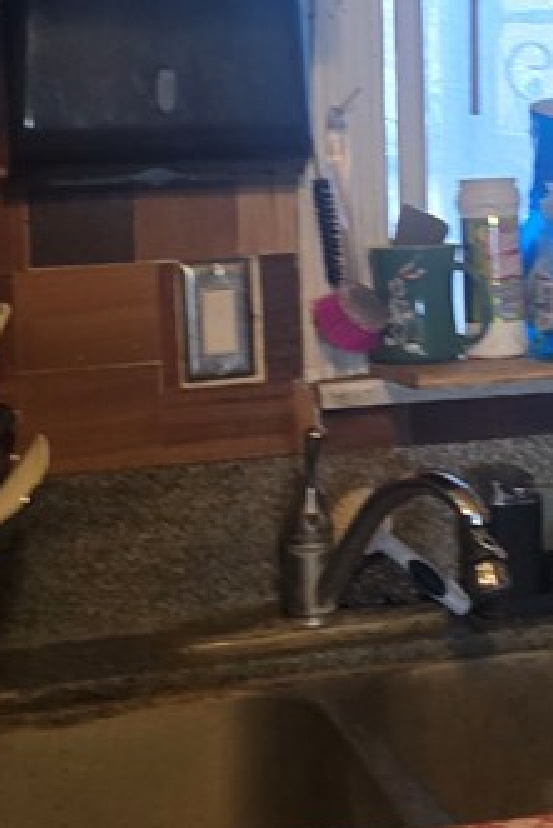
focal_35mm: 74
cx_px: 408
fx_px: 1703
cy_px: 240
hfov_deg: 18.3
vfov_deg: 27.1
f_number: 1.7
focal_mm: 6.3
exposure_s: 1/60
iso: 800
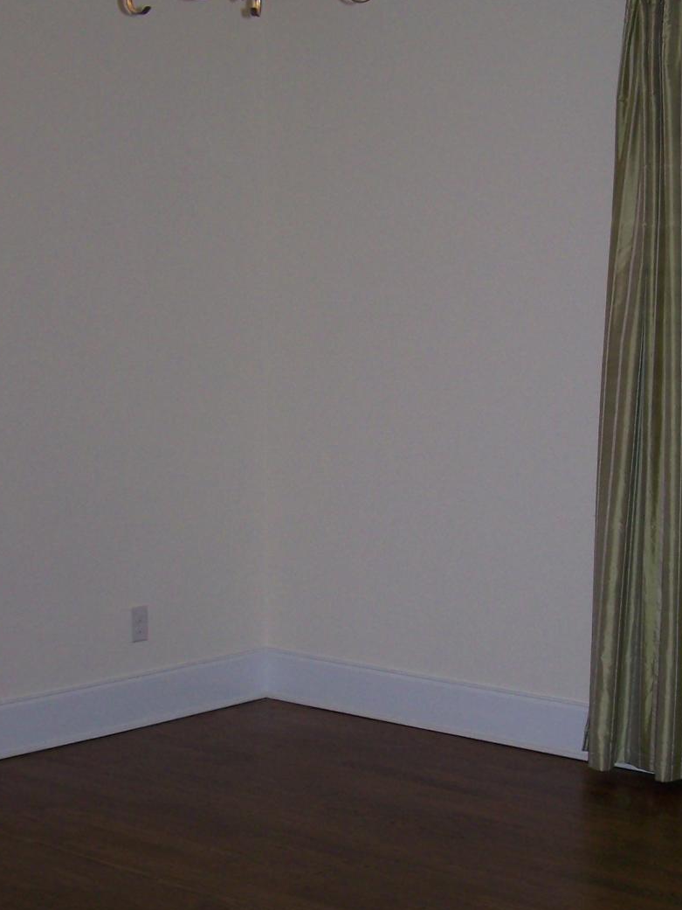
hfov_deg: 20.2
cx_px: 336
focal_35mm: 73
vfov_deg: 26.5
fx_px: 1917
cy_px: 634
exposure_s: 1/60
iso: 80
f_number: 2.8
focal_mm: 6.3
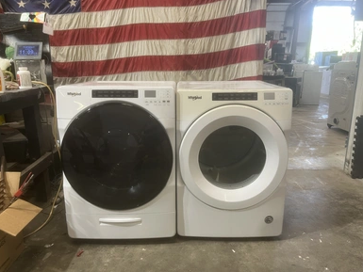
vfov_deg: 51.4
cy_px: 138
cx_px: 175
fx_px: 283
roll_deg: +0.4
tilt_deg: -14.5
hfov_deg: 65.3
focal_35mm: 27
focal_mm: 5.1
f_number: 1.6
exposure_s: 1/60
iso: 80
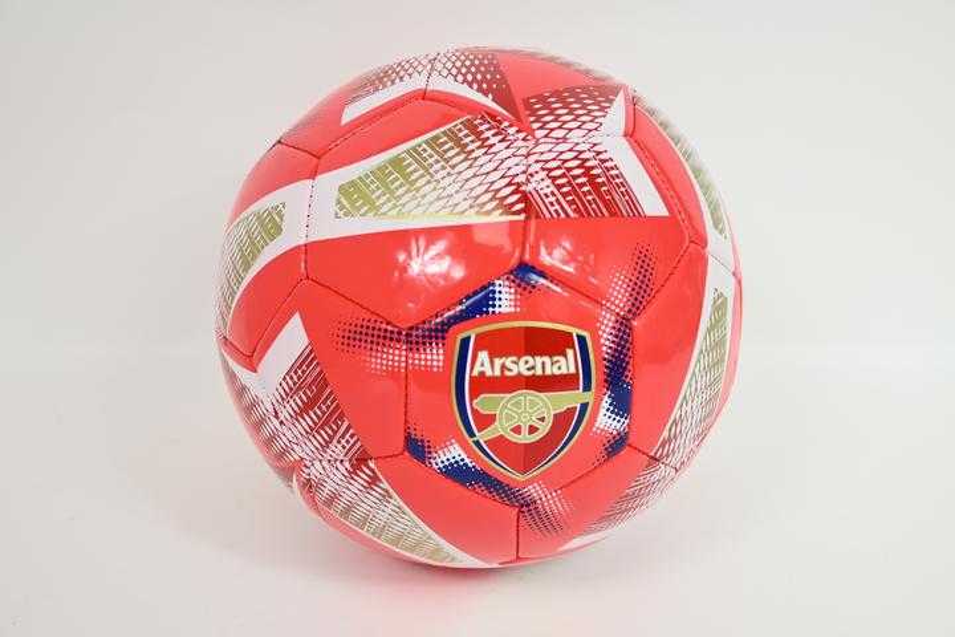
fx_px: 1035
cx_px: 478
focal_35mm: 39
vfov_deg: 34.2
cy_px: 318
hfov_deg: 49.6
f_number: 4.5
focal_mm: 26
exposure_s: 1/160
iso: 400
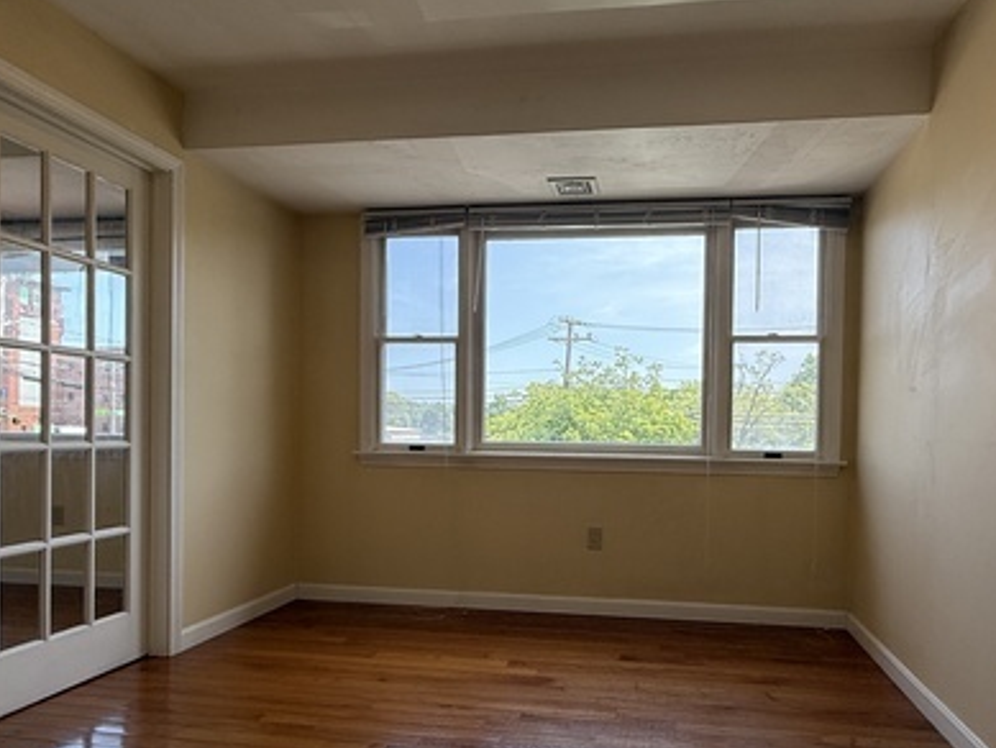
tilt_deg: +0.5
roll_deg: -1.9
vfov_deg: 56.5
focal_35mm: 24
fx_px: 691
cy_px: 441
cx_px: 575
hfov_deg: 71.1
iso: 64
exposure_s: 1/439
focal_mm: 2.22
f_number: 2.2
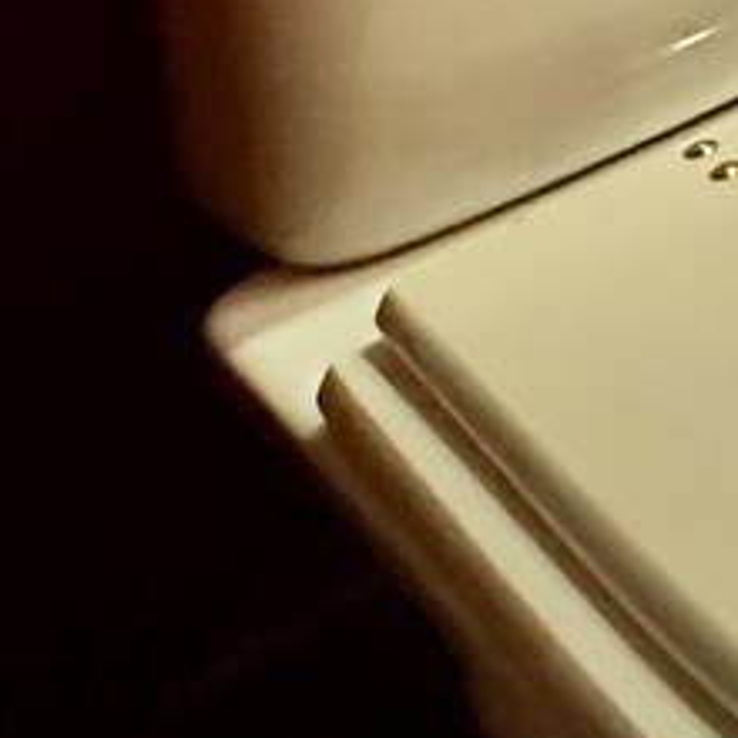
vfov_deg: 14.2
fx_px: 1954
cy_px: -1050
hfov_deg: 13.6
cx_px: 1875
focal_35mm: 81
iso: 1000
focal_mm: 2.22
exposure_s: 1/40
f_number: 2.2
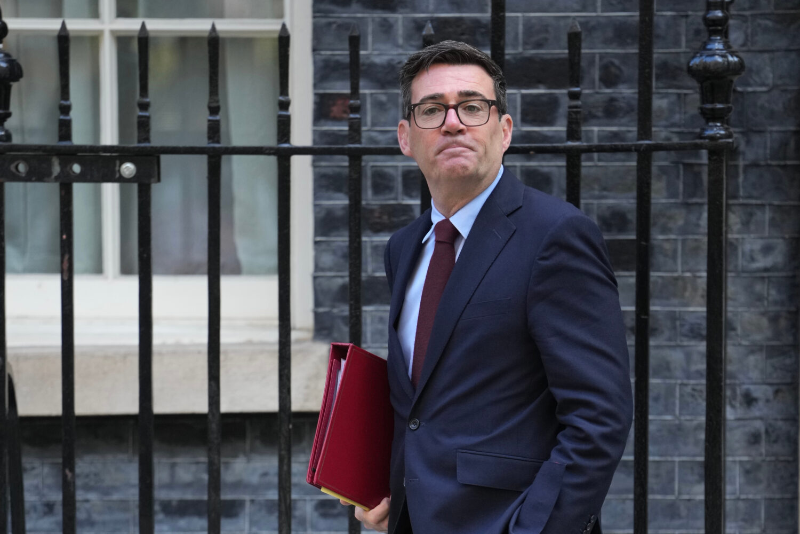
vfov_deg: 6.9
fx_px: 4444
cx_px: 400
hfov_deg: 10.3
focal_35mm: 200
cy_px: 267
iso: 800
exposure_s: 1/800
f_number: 2.8
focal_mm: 200
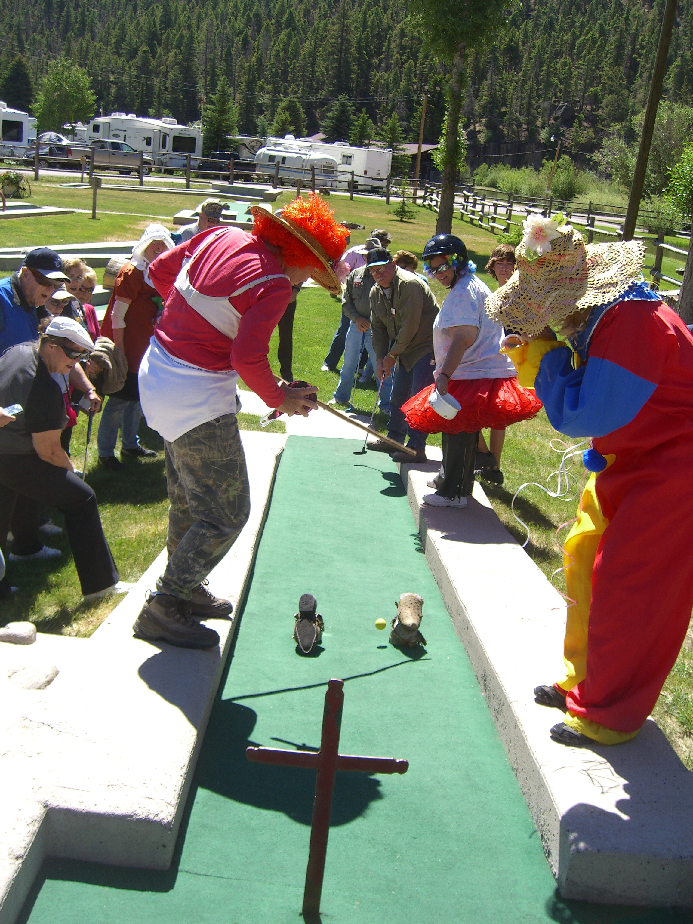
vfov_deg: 49.0
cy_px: 462
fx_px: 1014
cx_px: 346
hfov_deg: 37.7
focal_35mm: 38
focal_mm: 7.9
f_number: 2.8
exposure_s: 1/640
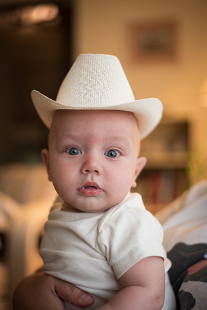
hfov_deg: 27.0
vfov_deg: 39.6
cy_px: 155
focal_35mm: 50
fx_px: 431
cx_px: 104
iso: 800
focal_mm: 50
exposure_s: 1/160
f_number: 2
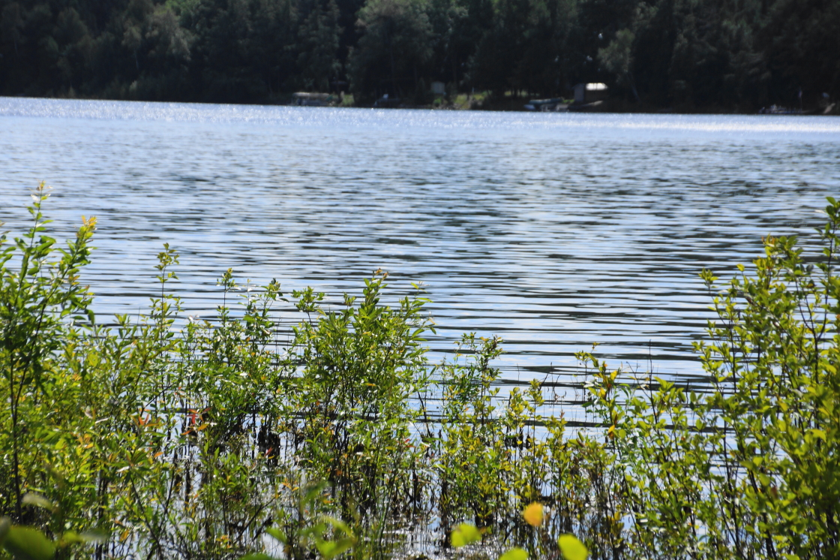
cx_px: 420
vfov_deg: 7.0
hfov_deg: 10.6
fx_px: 4548
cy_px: 280
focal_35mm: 195
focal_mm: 130
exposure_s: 1/250
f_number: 9
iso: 100
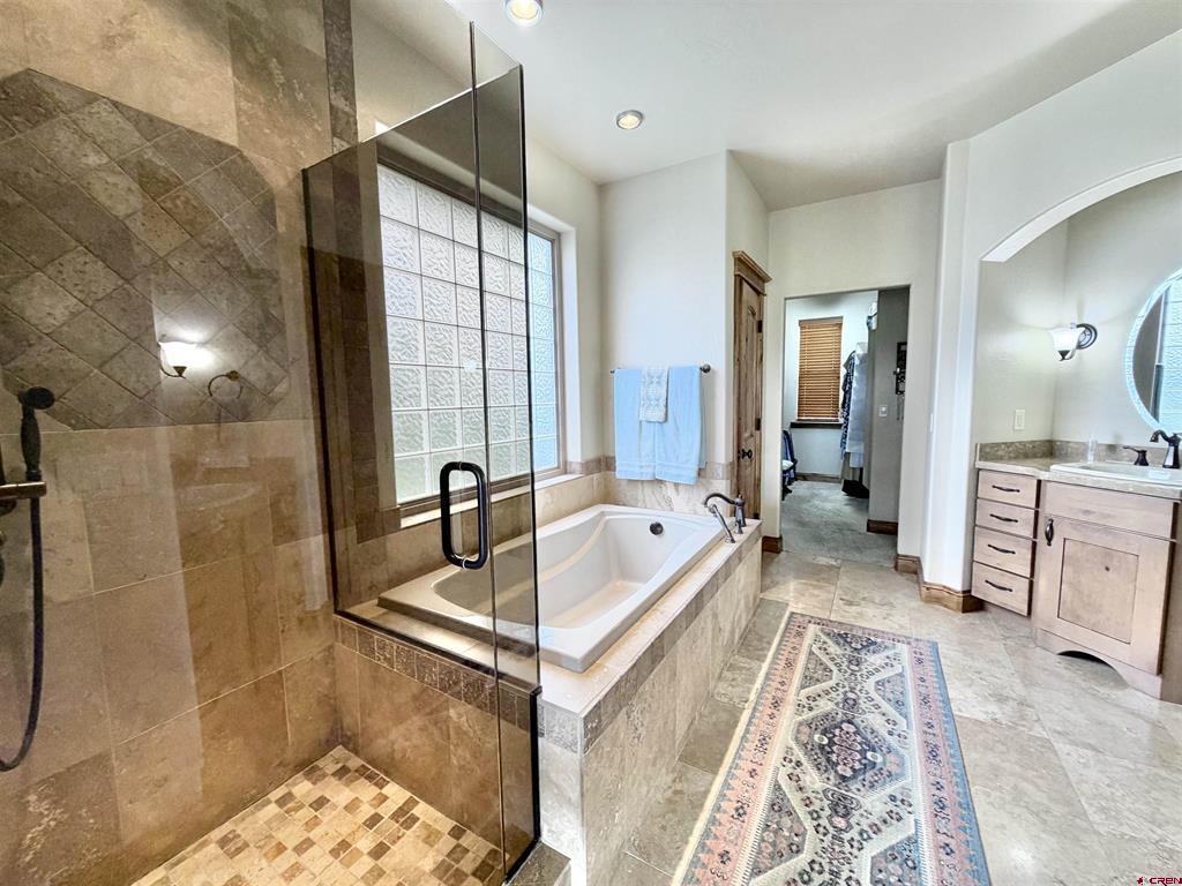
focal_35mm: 14
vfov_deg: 85.7
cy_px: 443
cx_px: 591
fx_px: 478
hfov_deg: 102.1
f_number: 2.2
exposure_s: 1/120
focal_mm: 2.22
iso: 200
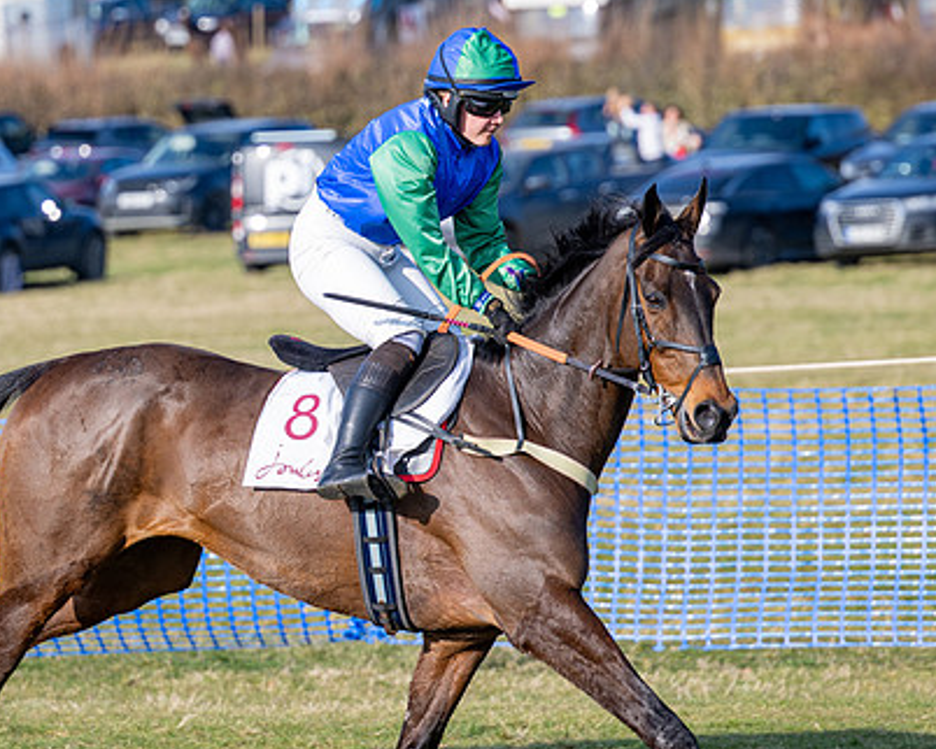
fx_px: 7566
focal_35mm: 273
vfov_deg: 5.7
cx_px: 324
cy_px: 405
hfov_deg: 7.1
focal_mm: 115
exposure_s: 1/1250
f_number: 2.8
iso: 100
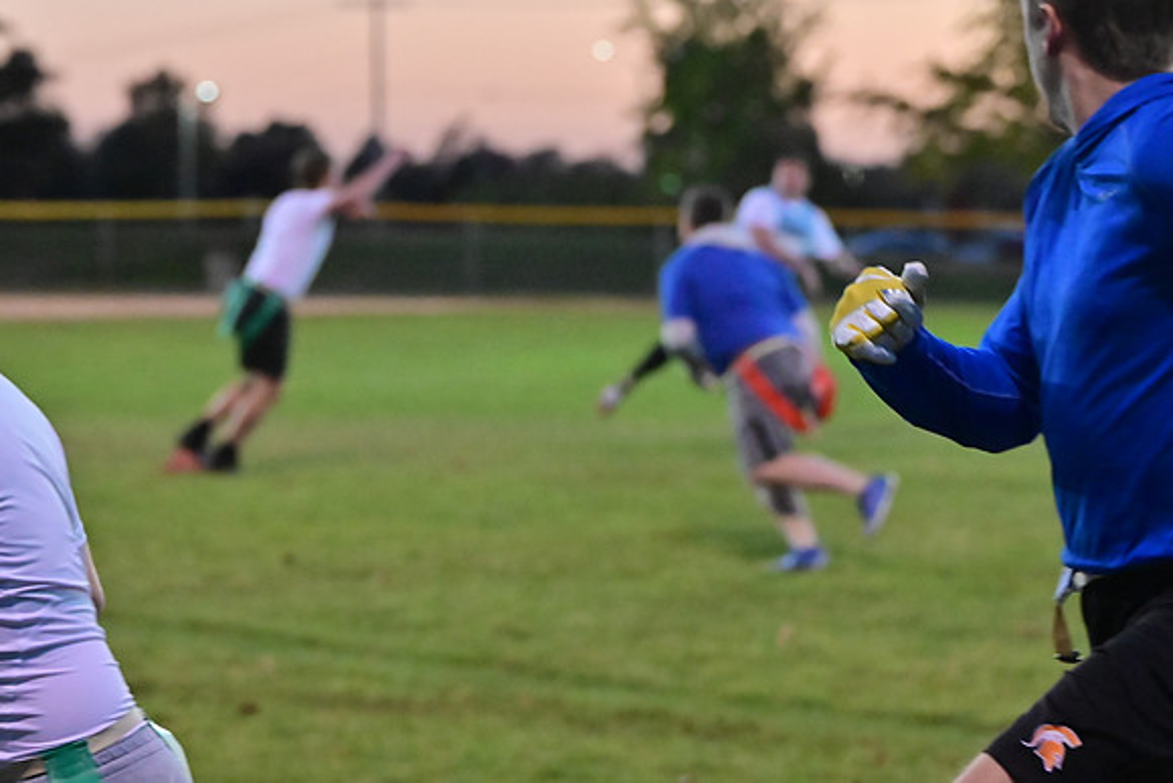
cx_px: 586
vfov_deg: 8.3
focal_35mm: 165
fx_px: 5377
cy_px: 392
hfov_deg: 12.4
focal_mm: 110
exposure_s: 1/640
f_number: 4
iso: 6400
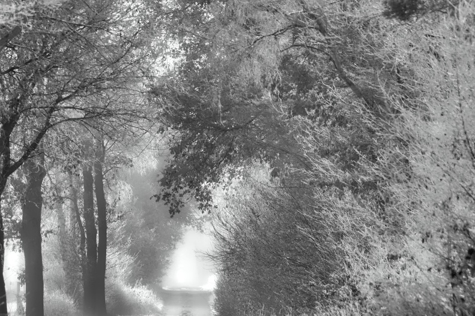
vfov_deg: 2.3
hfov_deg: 3.4
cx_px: 190
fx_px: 8007
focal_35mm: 607
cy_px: 192
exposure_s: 1/1000
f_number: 11
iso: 800
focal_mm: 400
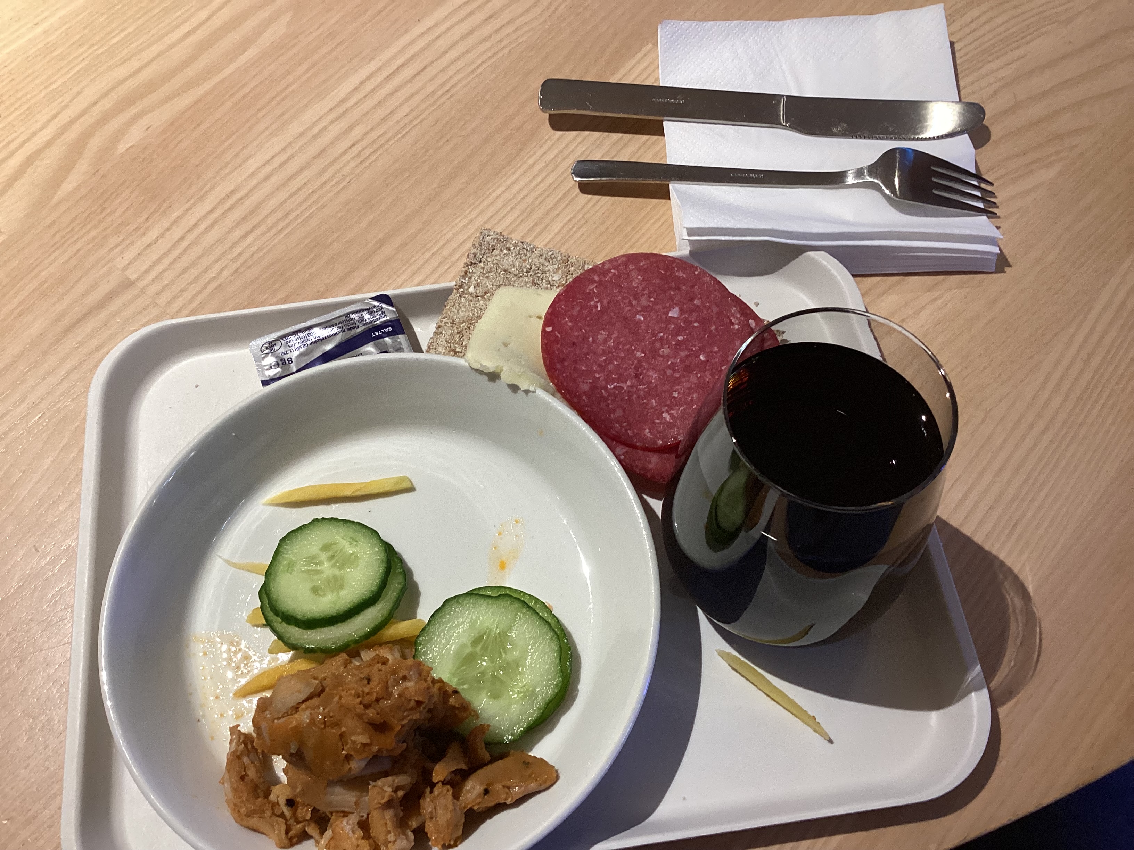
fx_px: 1016
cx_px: 567
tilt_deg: -64.3
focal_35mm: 31
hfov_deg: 58.4
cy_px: 425
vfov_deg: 45.4
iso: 160
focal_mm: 3.3
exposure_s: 1/50
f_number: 2.4
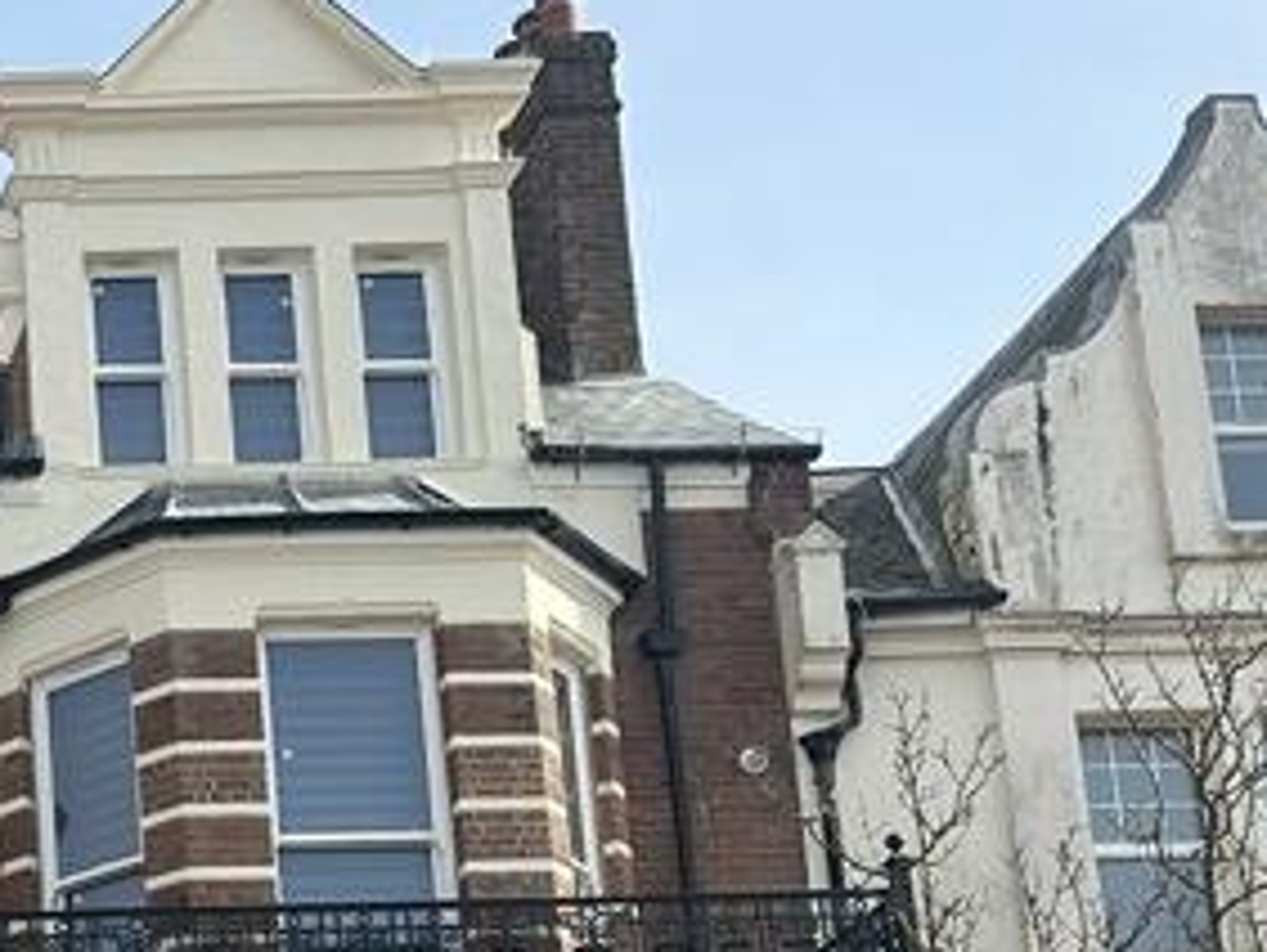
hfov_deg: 19.3
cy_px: 1424
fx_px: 3187
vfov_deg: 15.7
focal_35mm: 87
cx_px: -705
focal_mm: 6.86
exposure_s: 1/3472
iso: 80
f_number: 1.78
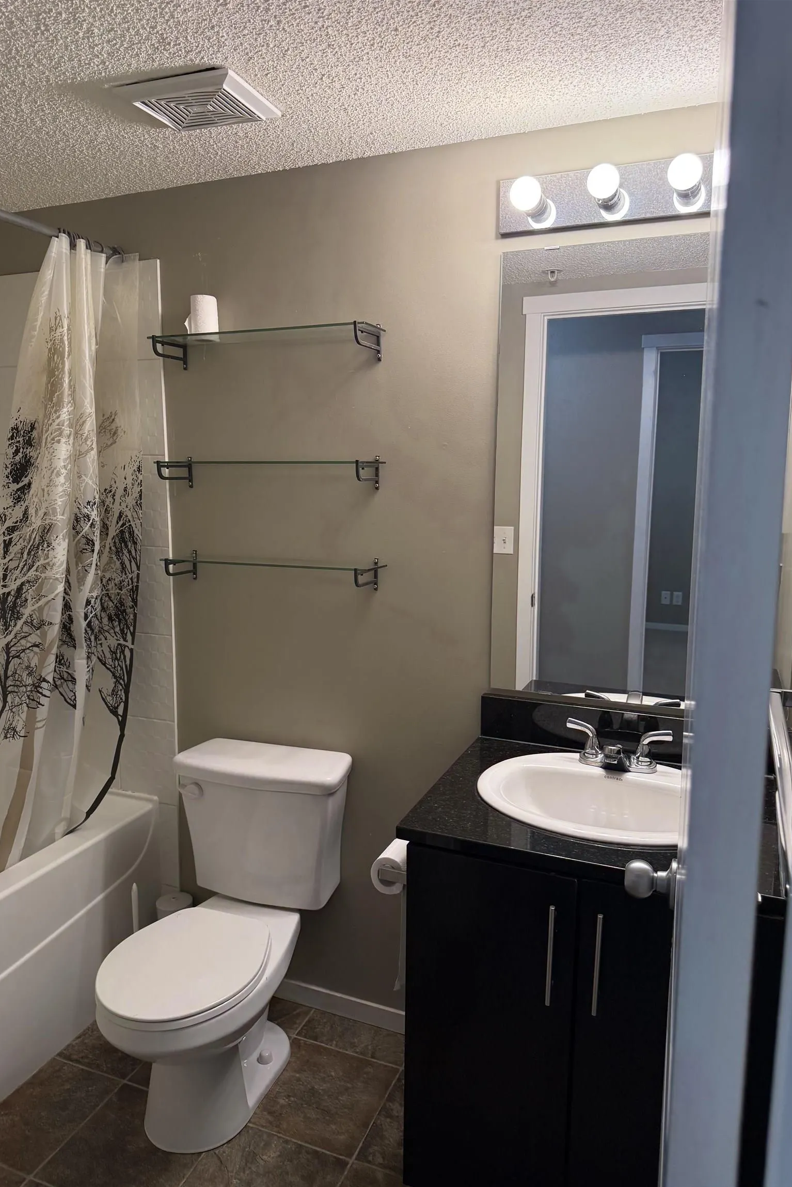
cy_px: 594
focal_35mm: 25
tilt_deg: -11.0
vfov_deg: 71.5
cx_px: 372
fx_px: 825
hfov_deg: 51.3
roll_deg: -1.3
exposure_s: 1/120
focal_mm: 6.76
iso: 200
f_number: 1.78
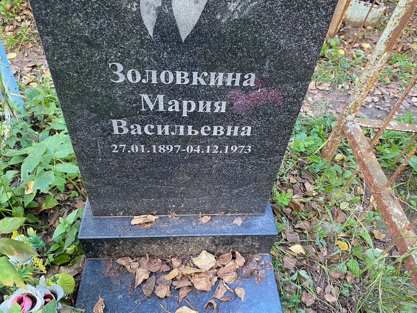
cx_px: 208
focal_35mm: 26
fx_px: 313
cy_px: 156
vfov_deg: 53.1
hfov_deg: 67.3
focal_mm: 4.25
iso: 200
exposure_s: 1/60
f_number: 1.8
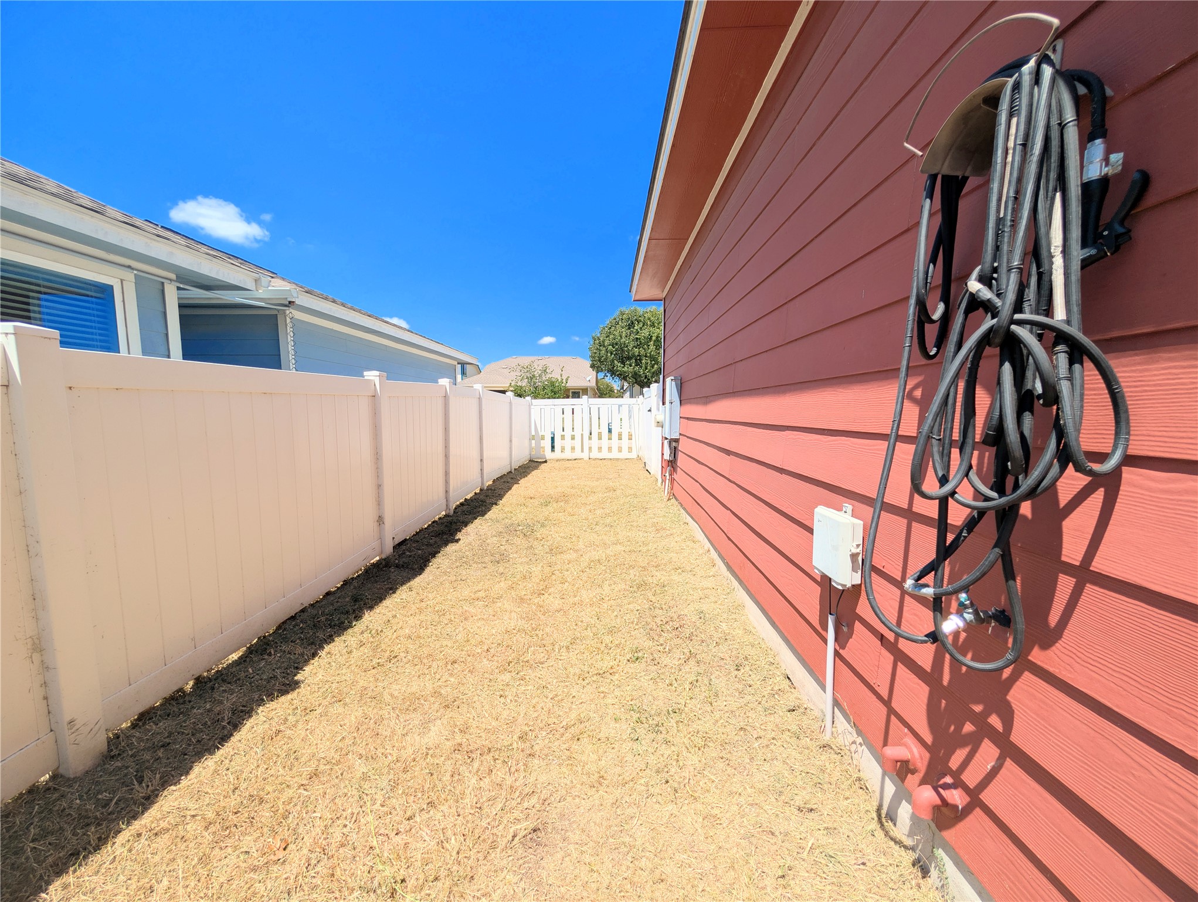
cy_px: 451
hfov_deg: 110.5
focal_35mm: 12
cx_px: 599
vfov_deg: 94.6
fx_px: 416
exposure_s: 1/2967
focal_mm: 2.02
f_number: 1.7
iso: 51
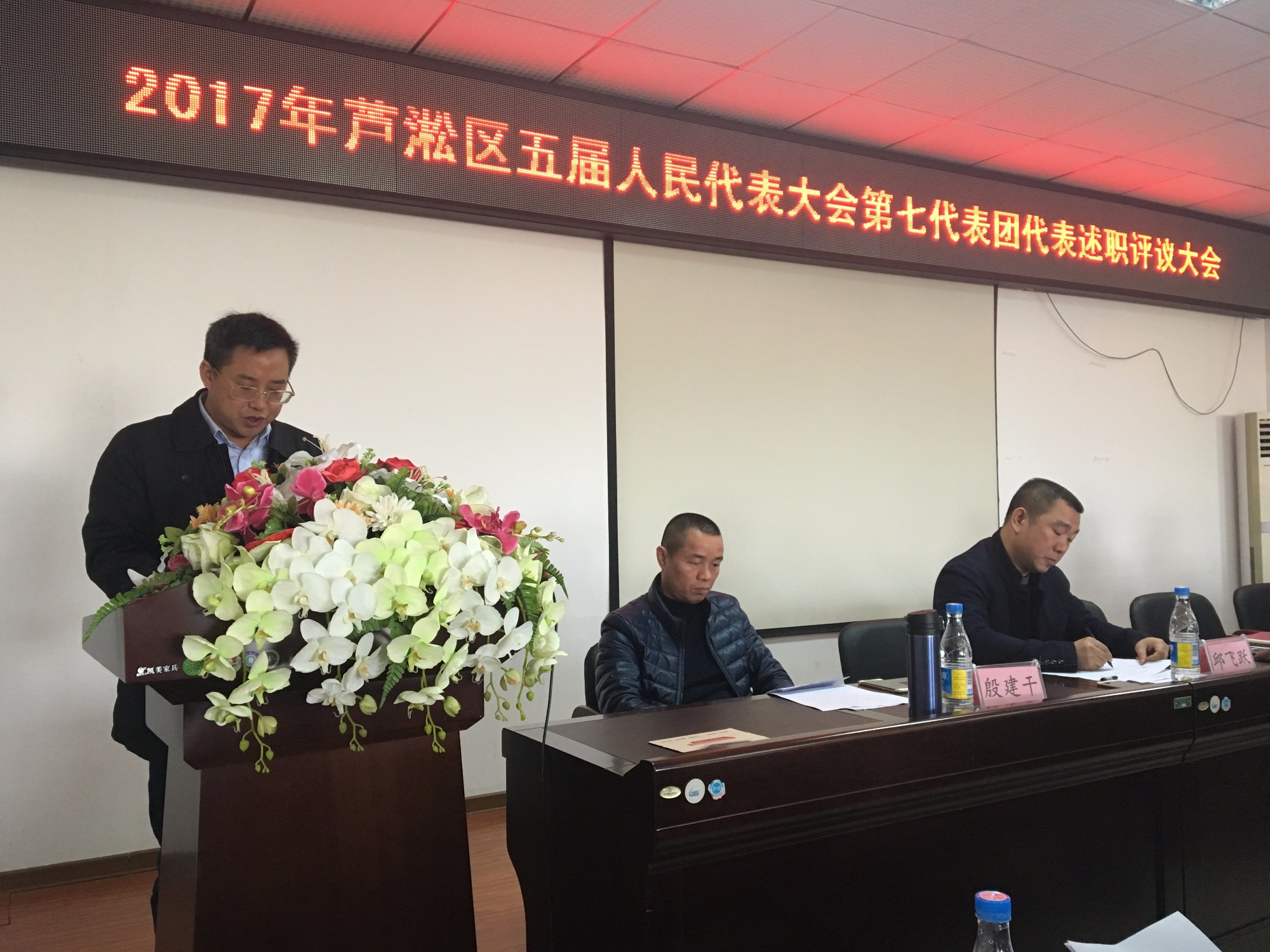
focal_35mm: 29
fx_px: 1064
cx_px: 635
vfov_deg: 48.2
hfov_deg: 61.7
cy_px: 476
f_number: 2.2
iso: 160
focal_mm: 4.15
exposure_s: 1/33
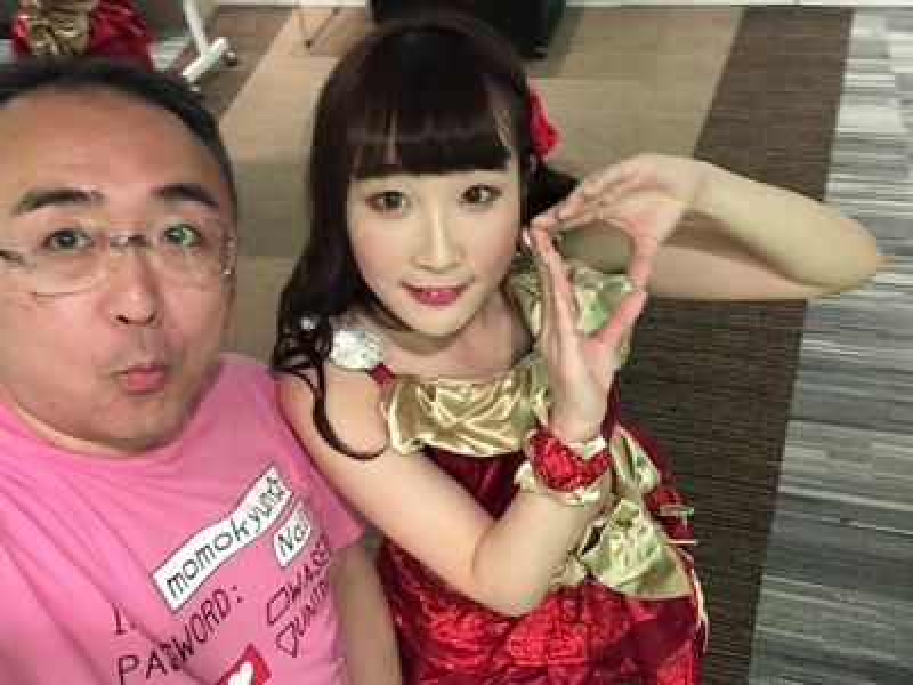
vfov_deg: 45.4
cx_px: 456
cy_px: 342
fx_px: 818
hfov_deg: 58.4
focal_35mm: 31
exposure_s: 1/30
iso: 125
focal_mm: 2.15
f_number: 2.4
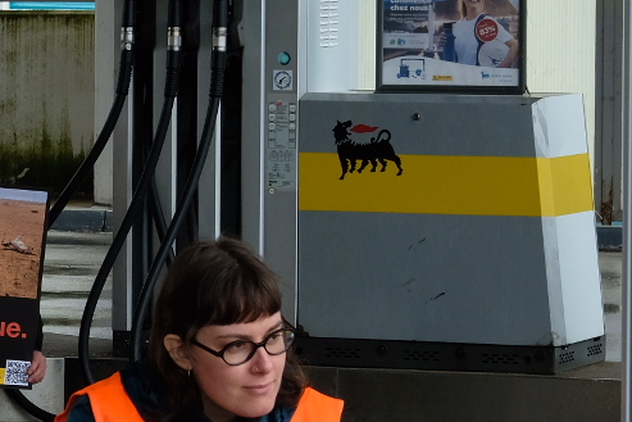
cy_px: 285
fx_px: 4741
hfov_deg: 7.6
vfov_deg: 5.1
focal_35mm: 270
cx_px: -156
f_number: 8
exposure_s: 1/500
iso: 640
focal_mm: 50
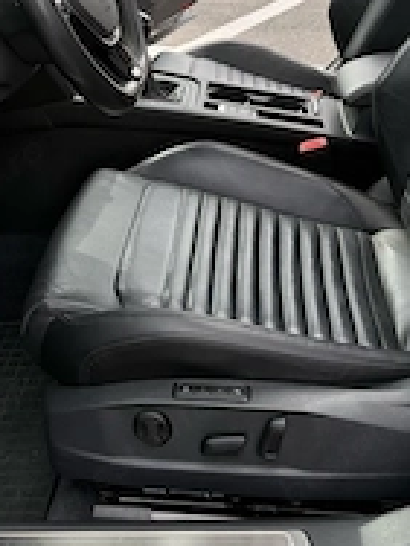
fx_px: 805
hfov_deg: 28.5
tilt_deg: -12.9
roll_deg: +2.8
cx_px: 233
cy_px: 20
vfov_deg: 34.6
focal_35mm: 51
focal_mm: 6.76
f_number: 1.78
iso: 100
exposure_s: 1/1139
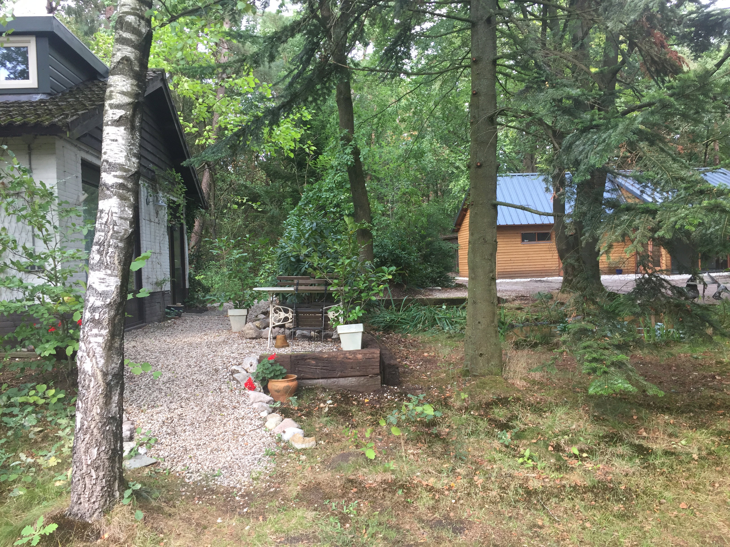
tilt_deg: +0.2
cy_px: 274
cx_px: 365
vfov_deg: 48.2
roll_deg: +1.1
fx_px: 612
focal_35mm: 29
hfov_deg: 61.7
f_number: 2.2
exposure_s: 1/100
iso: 50
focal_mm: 4.15
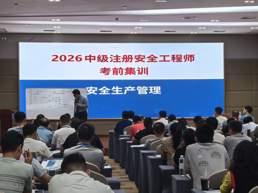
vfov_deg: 18.9
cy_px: 96
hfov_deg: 25.0
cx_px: 129
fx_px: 581
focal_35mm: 78
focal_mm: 8.5
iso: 80
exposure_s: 1/60
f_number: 4
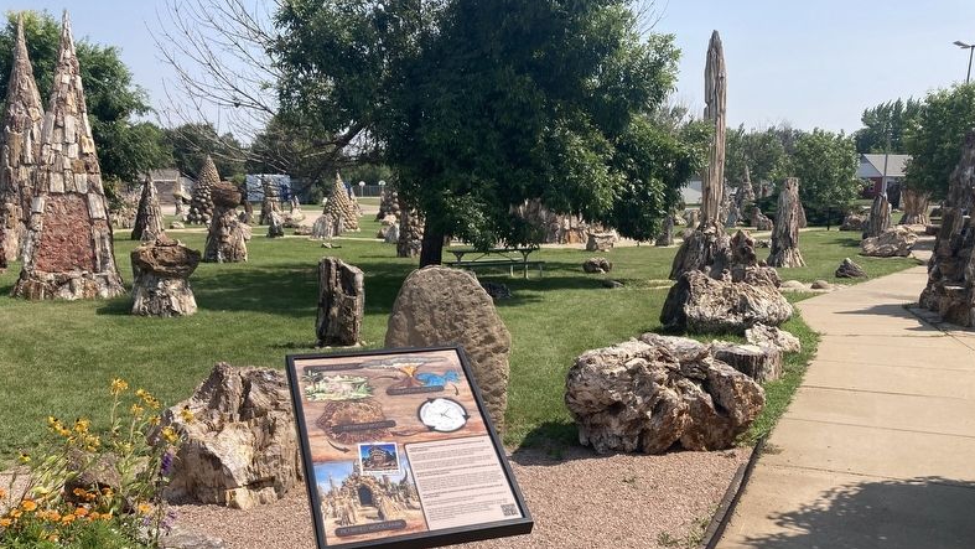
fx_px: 802
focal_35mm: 31
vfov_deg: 37.4
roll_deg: -0.5
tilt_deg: -10.1
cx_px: 491
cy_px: 362
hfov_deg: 62.6
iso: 20
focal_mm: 3.99
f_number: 1.8
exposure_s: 1/2000
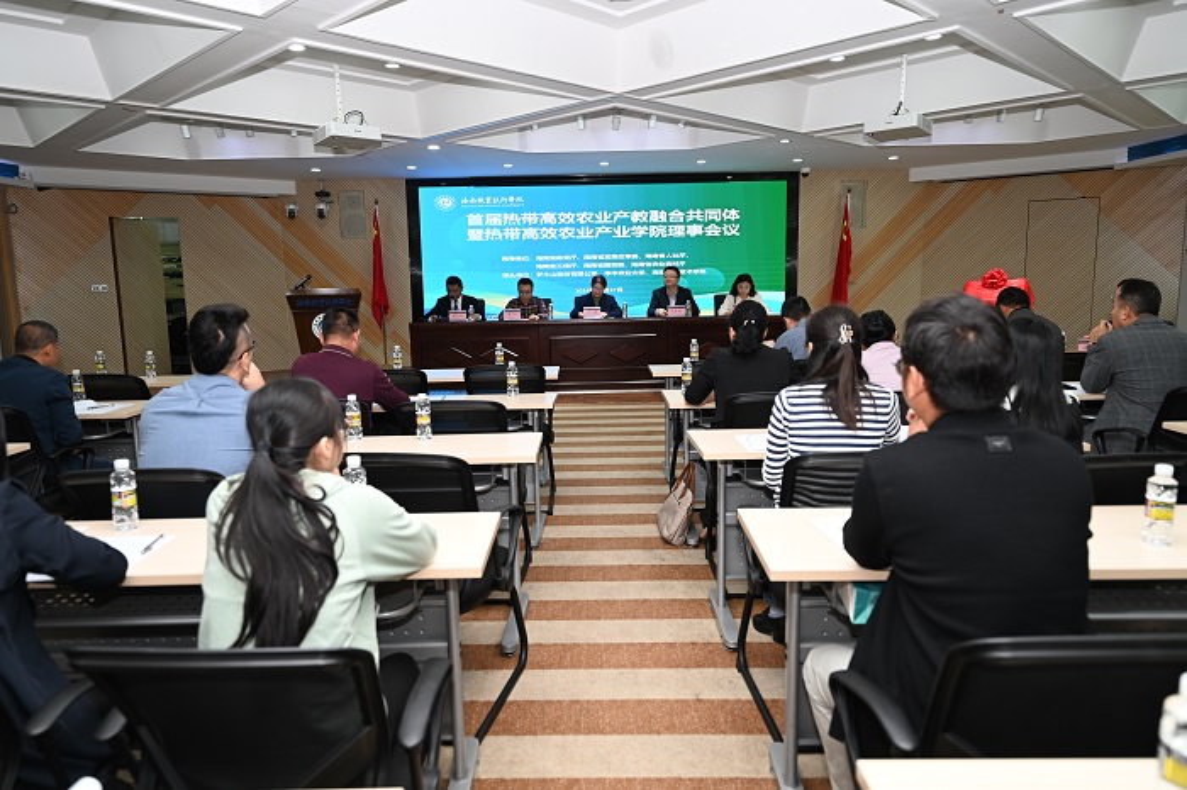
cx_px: 594
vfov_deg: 53.1
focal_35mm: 24
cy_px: 395
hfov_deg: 73.8
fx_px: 791
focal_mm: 24
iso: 320
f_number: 2.8
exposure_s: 1/100
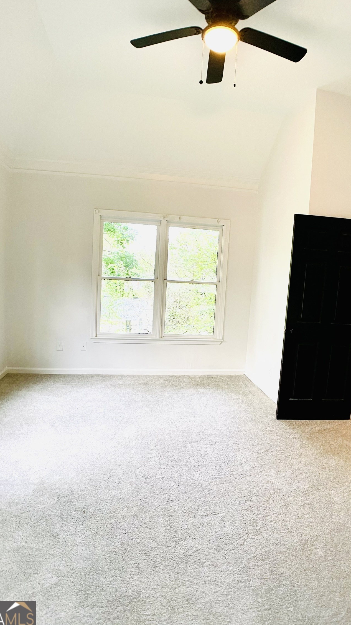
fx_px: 480
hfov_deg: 40.2
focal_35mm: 29
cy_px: 313
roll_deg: -2.8
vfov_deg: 66.1
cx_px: 180
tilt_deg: -5.8
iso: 100
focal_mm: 4.2
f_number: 1.6
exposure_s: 1/60
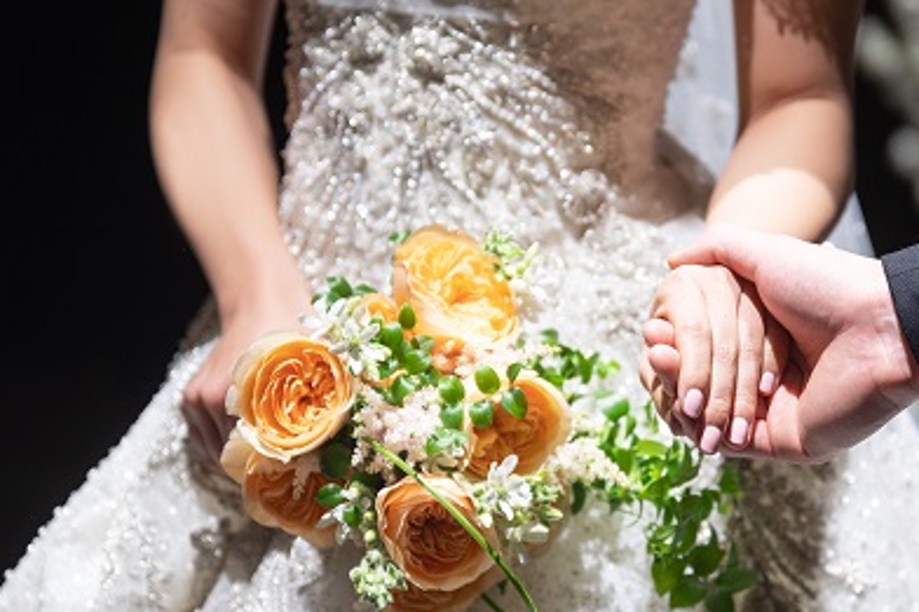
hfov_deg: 15.3
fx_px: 3419
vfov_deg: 10.2
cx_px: 645
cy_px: 345
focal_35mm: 134
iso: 250
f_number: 2.8
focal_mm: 70
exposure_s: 1/250
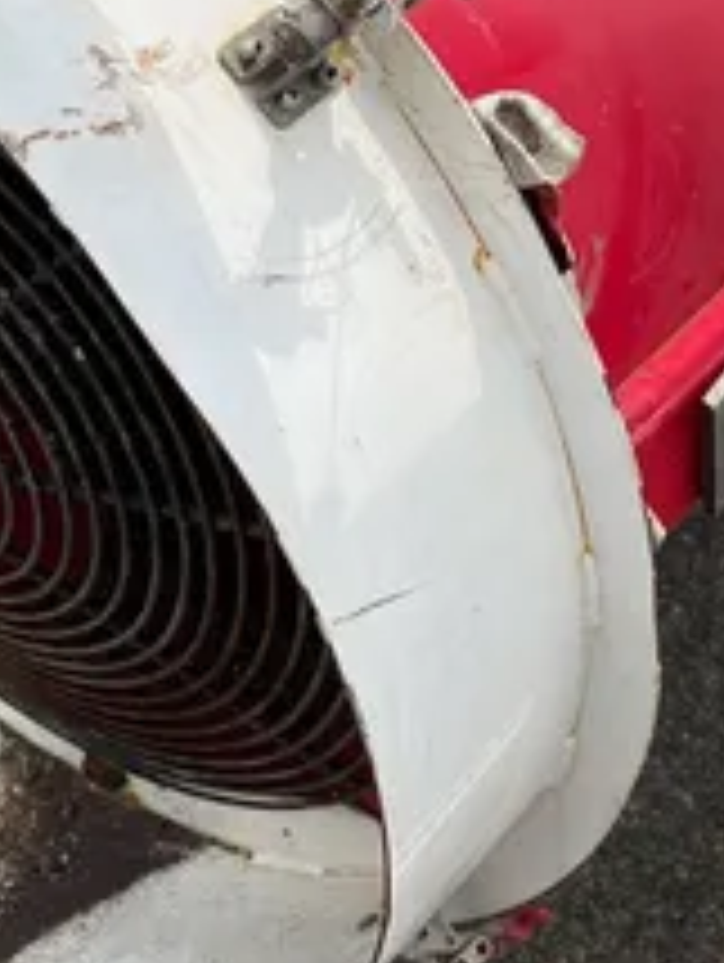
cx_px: 751
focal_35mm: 89
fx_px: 2477
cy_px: 497
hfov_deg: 16.2
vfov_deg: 22.0
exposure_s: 1/3215
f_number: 1.6
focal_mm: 5.1
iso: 50
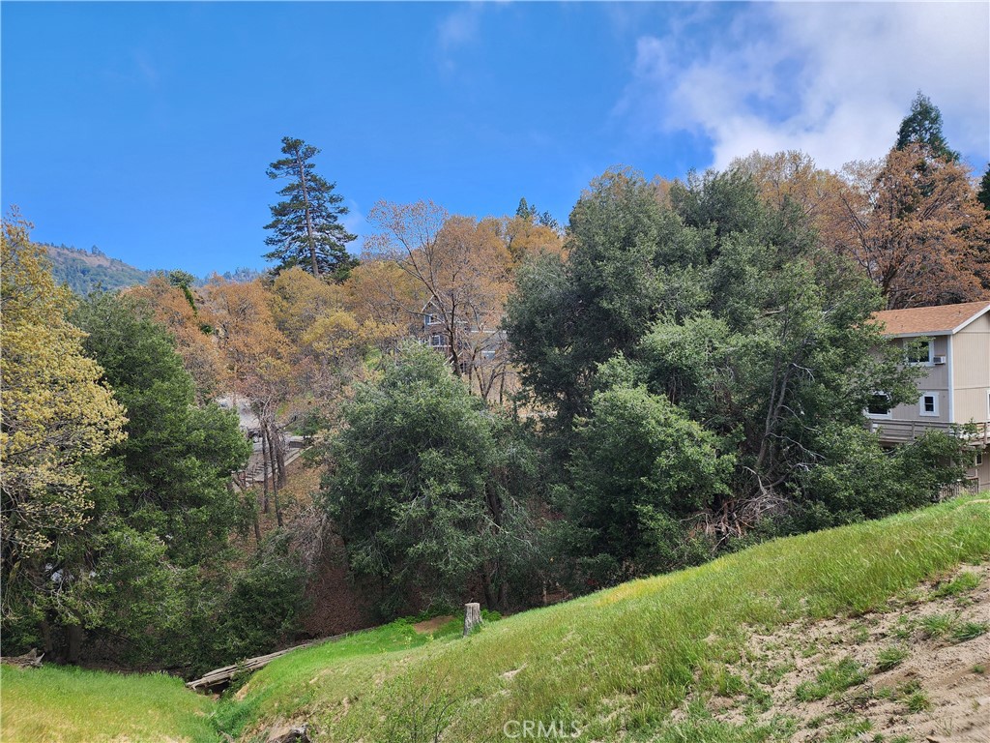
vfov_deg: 58.9
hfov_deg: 73.9
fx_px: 658
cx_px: 495
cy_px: 372
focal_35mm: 23
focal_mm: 6.4
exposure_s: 1/557
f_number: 1.8
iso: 12
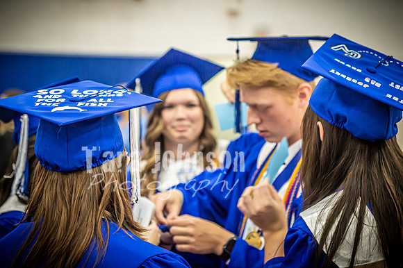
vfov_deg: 13.0
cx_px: 202
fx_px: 1175
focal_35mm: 105
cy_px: 134
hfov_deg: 19.5
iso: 2000
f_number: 2.8
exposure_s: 1/200
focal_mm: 70
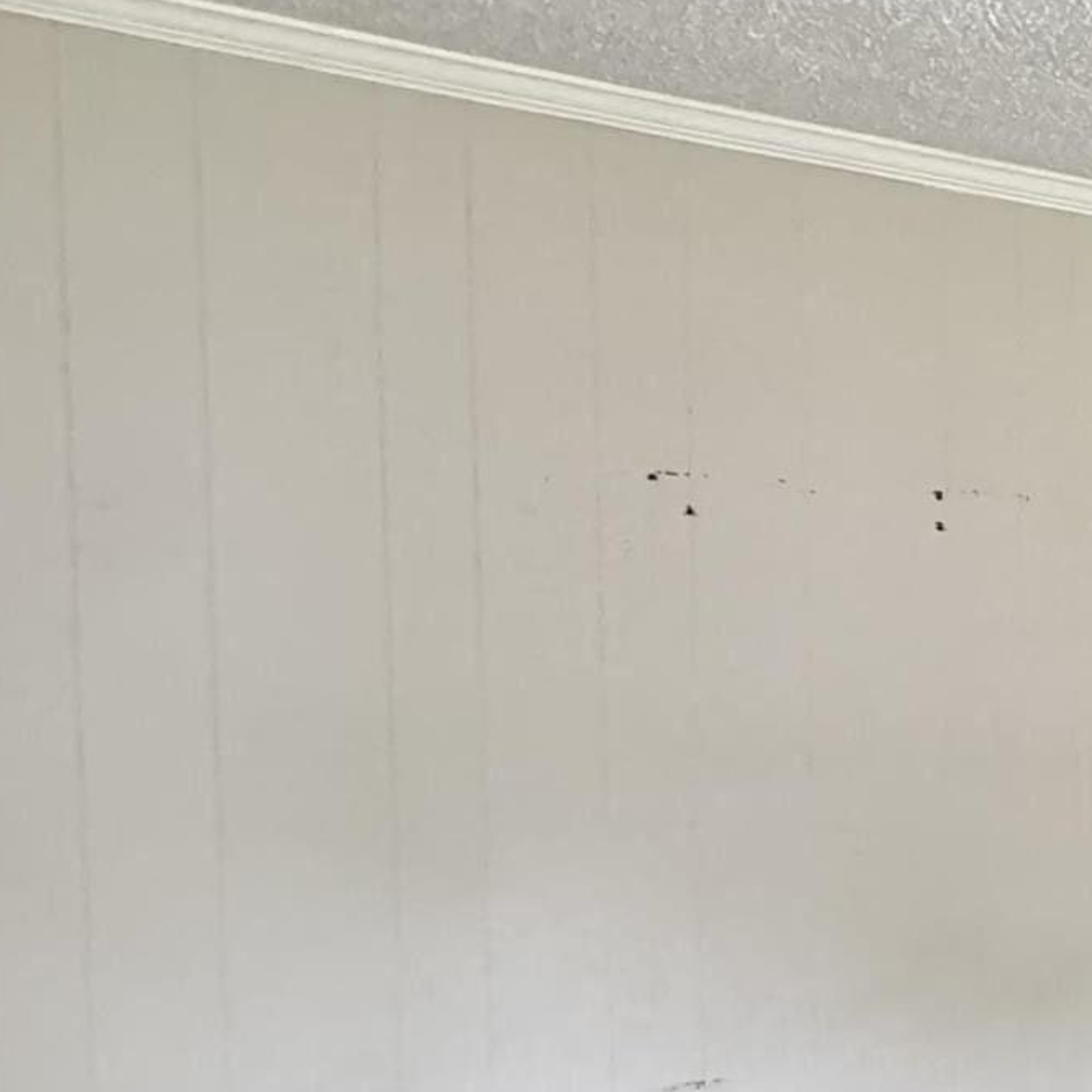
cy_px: 768
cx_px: 2022
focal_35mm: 57
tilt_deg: -2.3
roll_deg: -0.7
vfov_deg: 29.7
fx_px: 2034
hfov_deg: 20.3
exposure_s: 1/60
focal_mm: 2.22
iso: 1000
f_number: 2.2
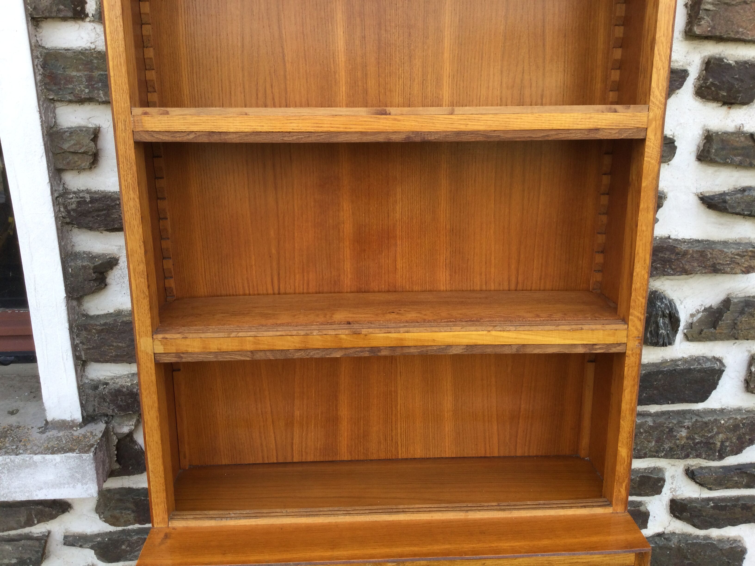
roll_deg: -1.5
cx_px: 378
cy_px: 283
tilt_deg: -18.3
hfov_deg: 58.4
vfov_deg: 45.4
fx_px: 676
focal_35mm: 31
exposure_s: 1/111
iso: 25
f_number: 2.4
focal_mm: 3.3
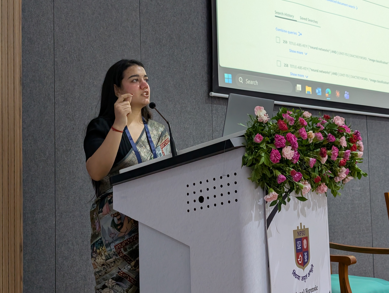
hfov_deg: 38.9
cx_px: 194
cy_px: 146
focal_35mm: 49
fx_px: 551
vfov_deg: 29.7
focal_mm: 6.9
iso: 373
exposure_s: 1/100
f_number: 1.68
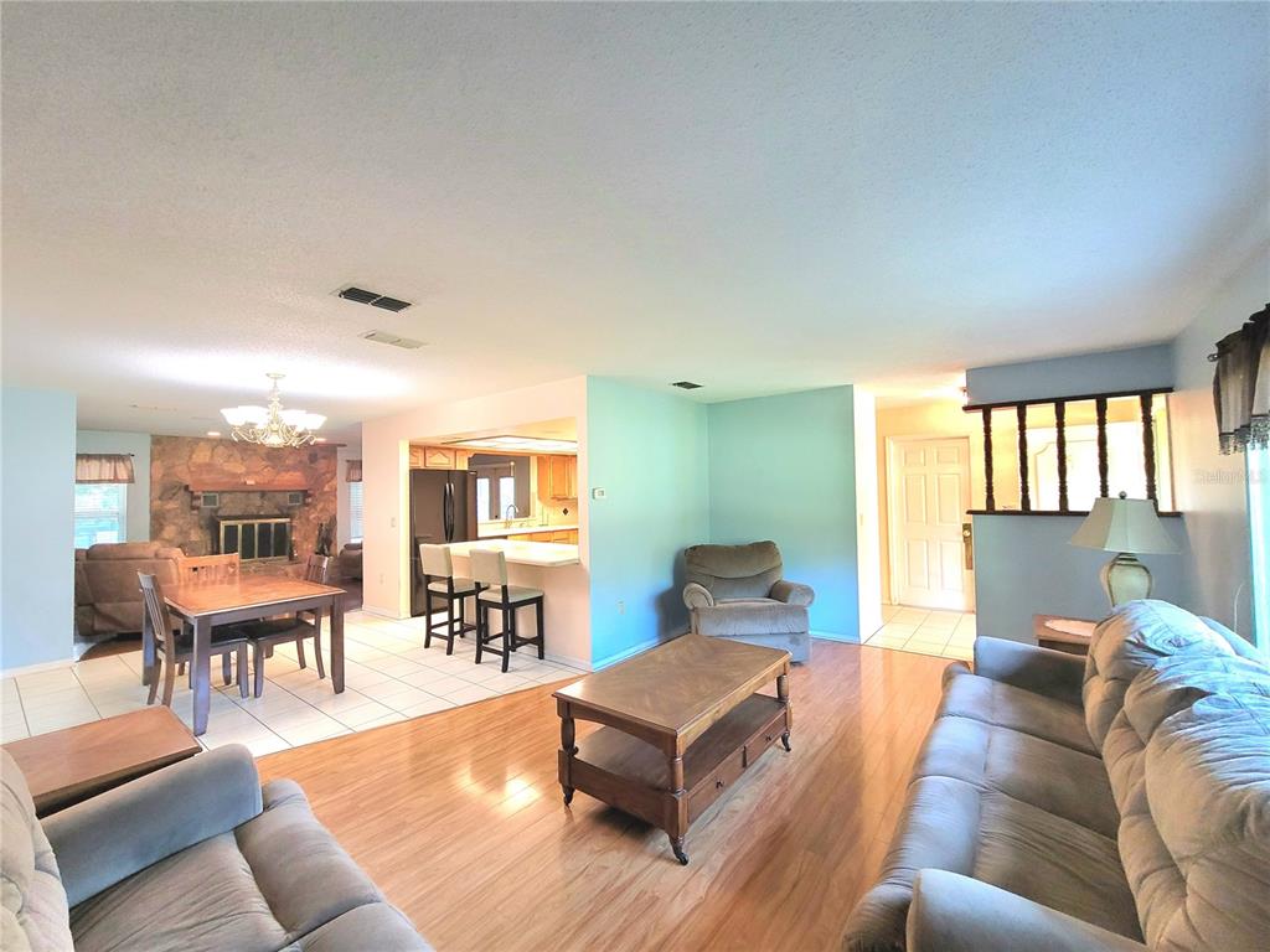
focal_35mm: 13
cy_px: 476
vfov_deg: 89.9
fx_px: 477
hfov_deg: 106.2
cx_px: 635
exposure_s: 1/40
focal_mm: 2.2
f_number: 2.2
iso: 320
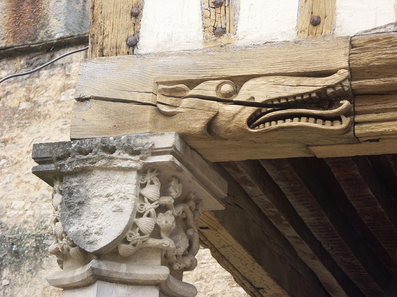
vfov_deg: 12.3
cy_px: 148
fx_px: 1376
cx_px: 198
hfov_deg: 16.4
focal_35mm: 120
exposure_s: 1/160
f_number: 3.2
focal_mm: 30.55
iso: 64
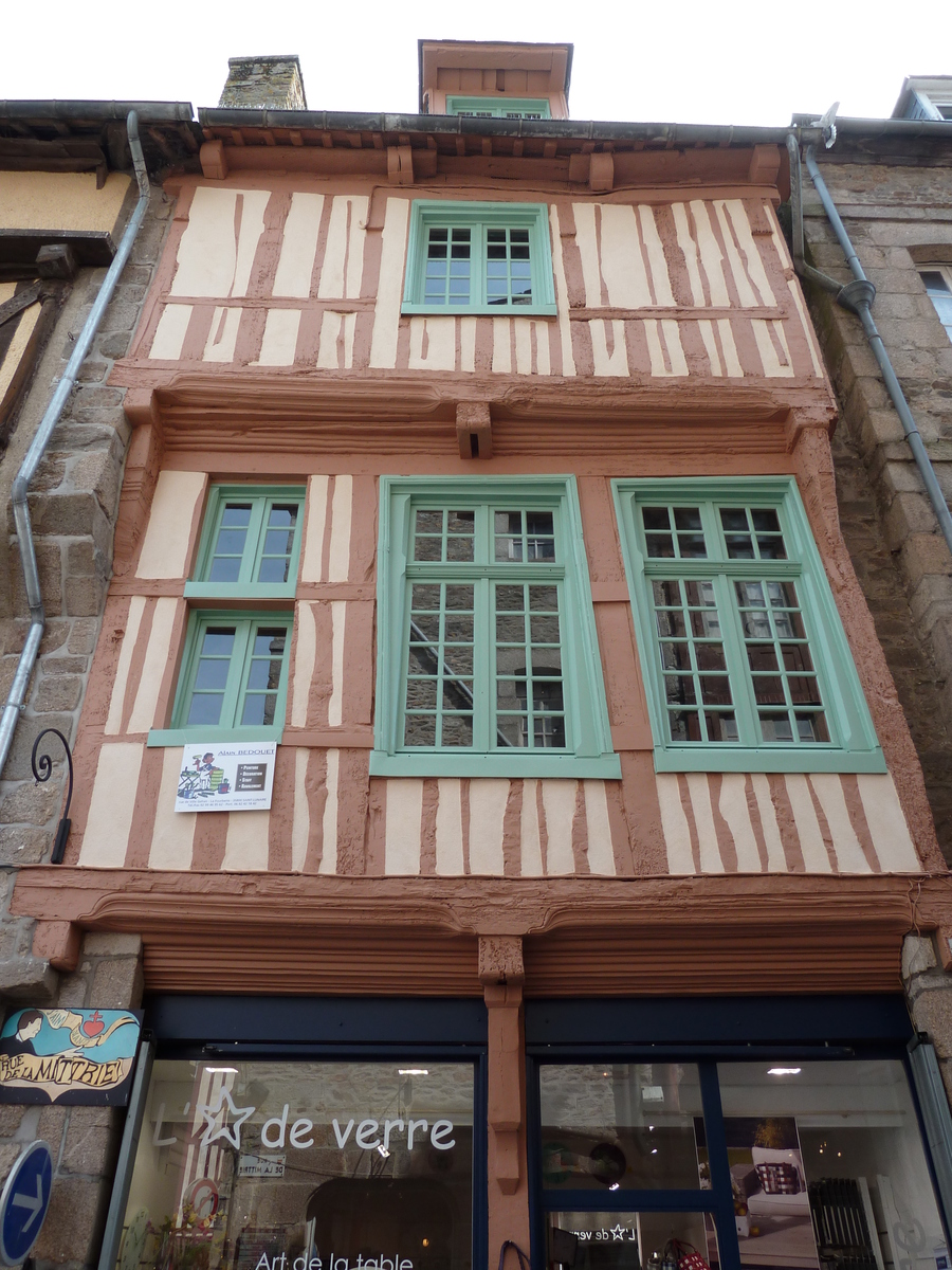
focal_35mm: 25
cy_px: 635
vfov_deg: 69.4
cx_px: 476
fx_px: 917
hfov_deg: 54.9
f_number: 4
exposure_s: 1/125
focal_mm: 4.1
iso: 80
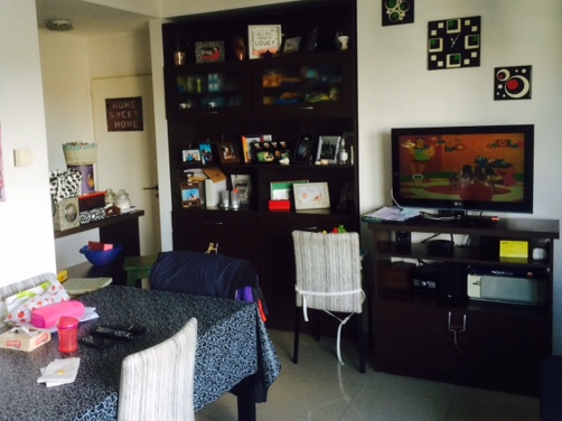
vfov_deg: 38.6
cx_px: 232
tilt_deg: -6.7
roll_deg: +3.6
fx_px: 600
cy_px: 190
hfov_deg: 49.9
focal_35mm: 37
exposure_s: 1/30
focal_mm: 4.15
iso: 40
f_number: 2.2
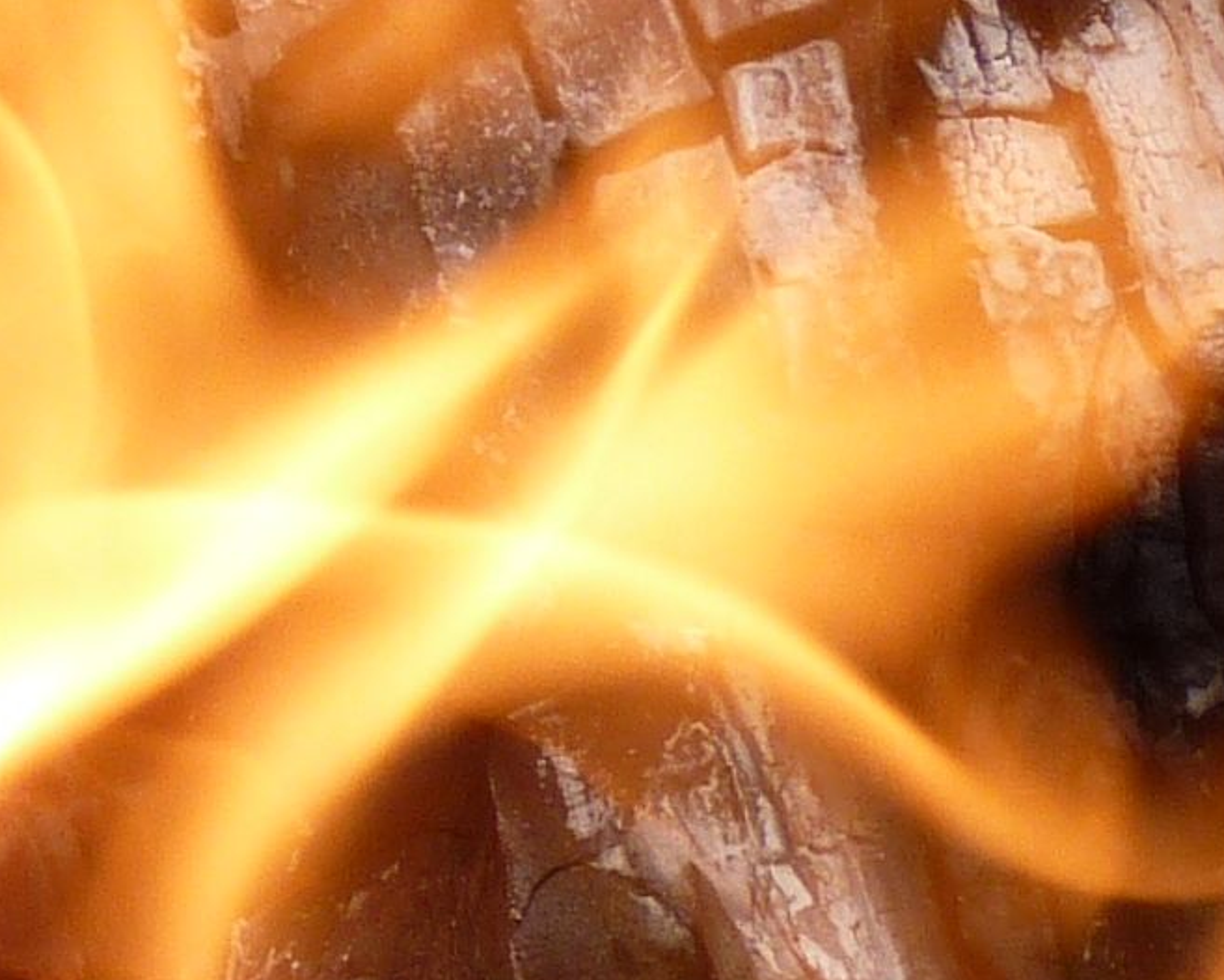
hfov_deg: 4.9
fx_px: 13987
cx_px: -1140
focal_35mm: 386
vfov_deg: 4.0
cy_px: -470
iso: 100
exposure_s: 1/250
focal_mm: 11.5
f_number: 4
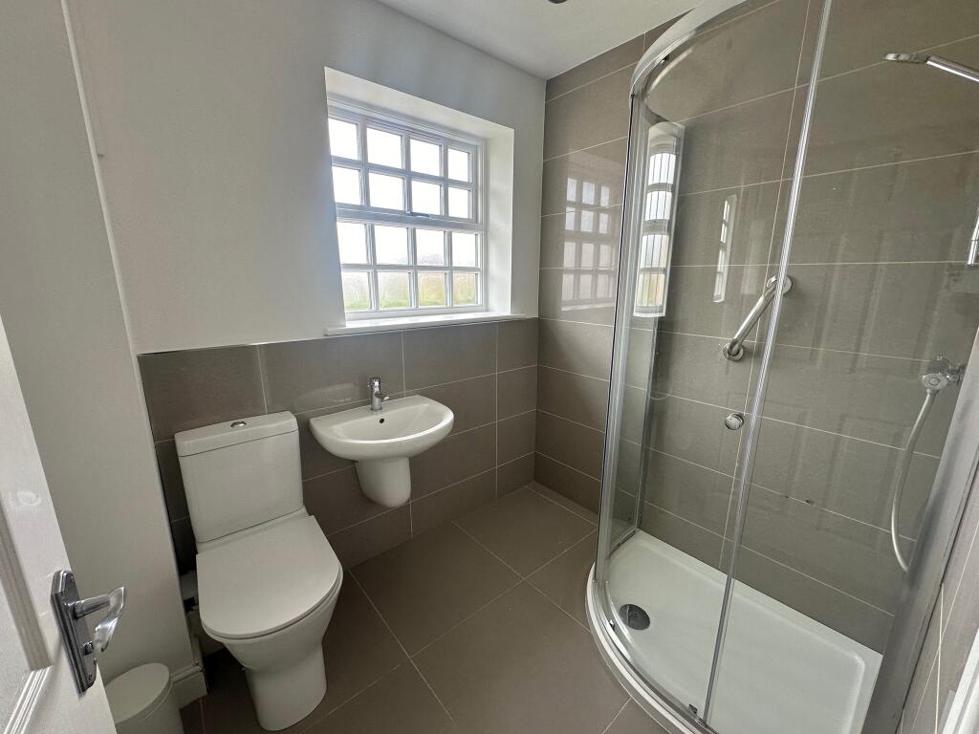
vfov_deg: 85.7
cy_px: 367
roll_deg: +0.0
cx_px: 490
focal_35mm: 14
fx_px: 396
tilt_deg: -12.8
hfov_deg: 102.1
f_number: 2.2
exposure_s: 1/99
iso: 64
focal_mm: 2.22
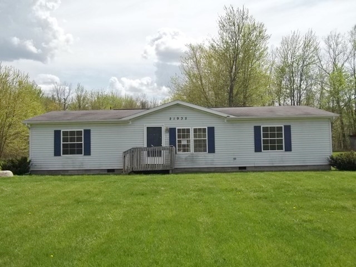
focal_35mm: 32
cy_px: 134
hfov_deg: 56.8
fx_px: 329
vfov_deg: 44.2
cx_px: 178
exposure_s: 1/200
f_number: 8.8
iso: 64
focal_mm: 5.7
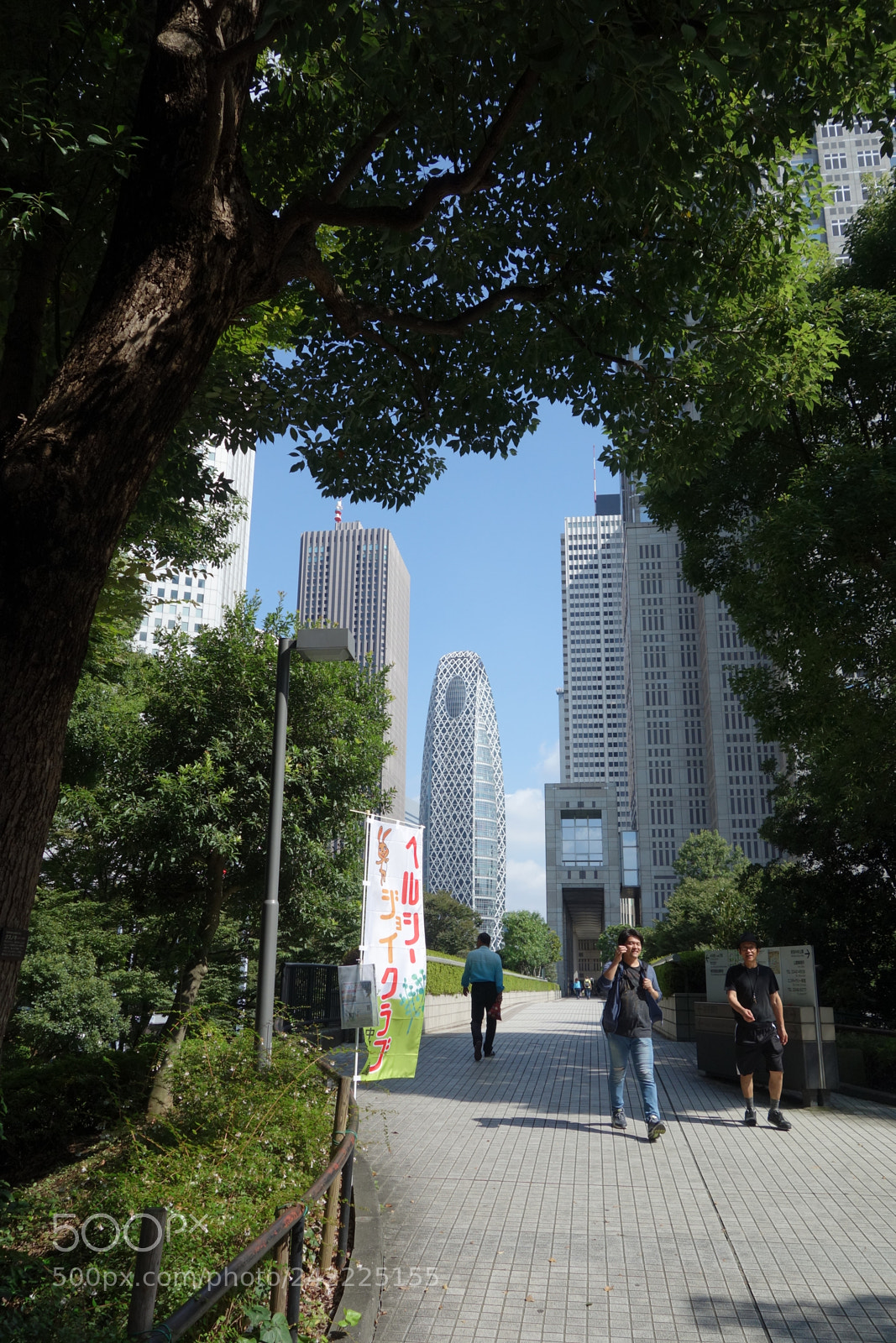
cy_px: 672
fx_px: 1045
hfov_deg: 46.4
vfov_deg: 65.5
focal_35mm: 28
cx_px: 448
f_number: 4.5
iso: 125
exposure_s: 1/800
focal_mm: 10.4
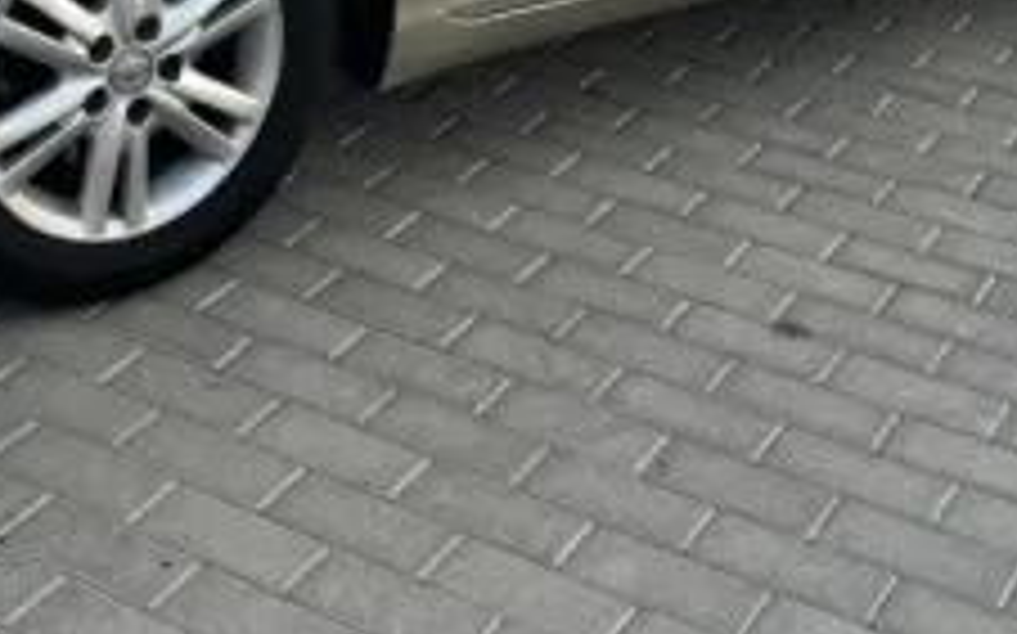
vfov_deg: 15.9
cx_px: 256
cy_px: -184
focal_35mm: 78
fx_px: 2161
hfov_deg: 26.2
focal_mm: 5.7
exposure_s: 1/121
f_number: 1.5
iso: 40
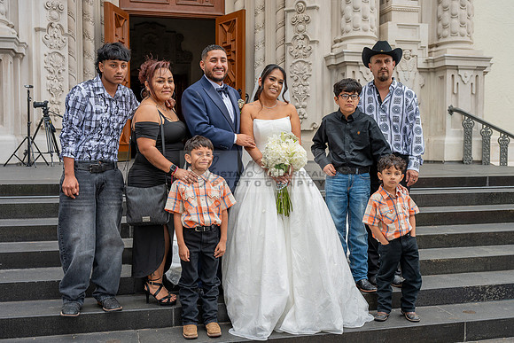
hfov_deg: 47.4
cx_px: 257
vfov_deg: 32.6
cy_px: 172
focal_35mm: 41
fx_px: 585
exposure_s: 1/250
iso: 250
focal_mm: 41
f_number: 5
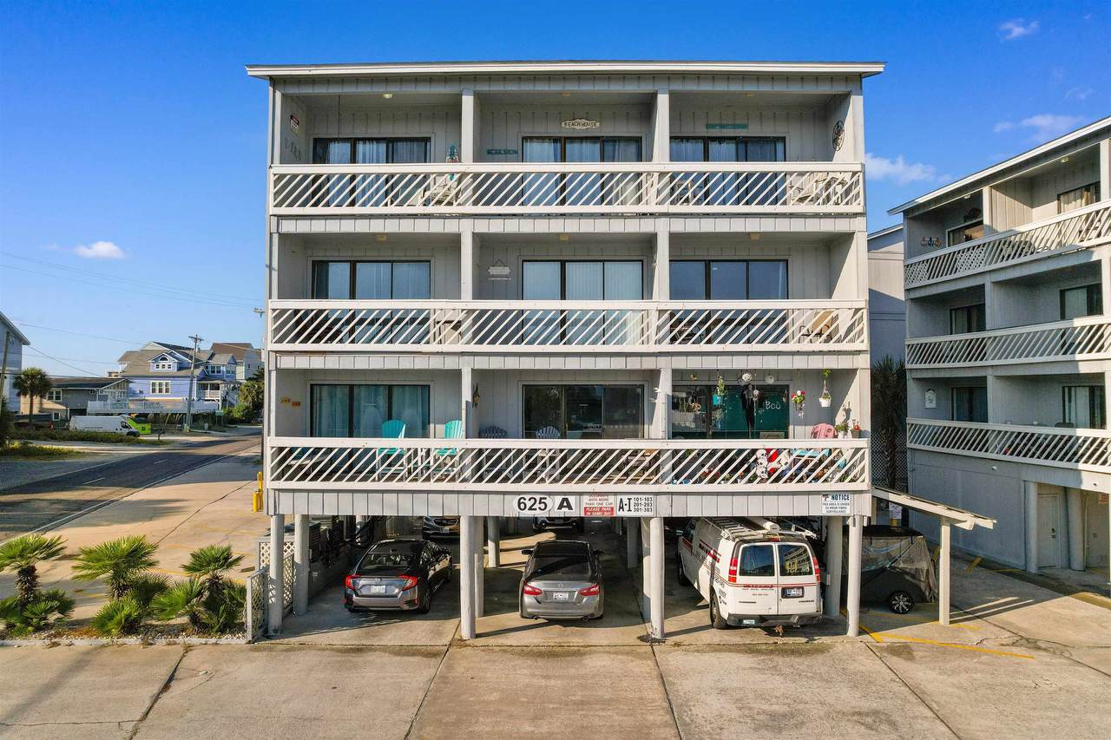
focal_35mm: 22
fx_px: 679
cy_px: 370
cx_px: 556
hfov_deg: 78.6
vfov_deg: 57.2
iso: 130
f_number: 2.8
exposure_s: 1/800
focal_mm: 8.38
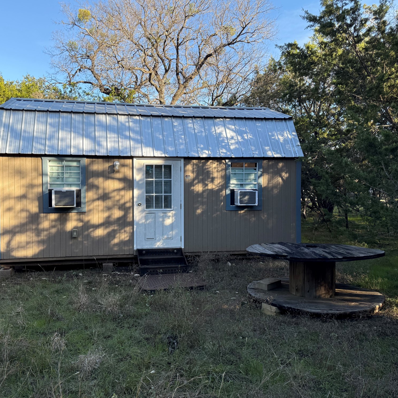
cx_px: 163
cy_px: 198
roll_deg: +0.8
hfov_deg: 55.3
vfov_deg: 55.6
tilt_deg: -1.4
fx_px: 377
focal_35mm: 29
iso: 100
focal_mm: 6.76
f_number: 1.78
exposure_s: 1/1075
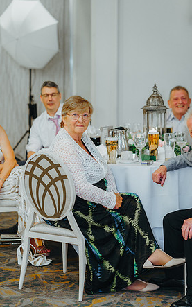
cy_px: 153
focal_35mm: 88
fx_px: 737
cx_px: 91
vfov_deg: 23.6
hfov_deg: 14.9
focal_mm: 85
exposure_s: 1/125
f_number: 2.8
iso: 2000
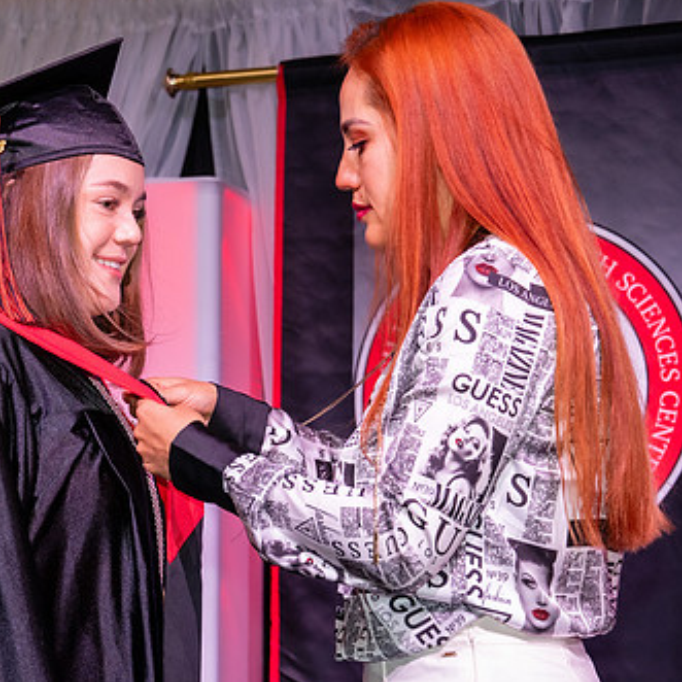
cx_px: 223
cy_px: 420
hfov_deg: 11.6
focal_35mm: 151
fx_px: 3366
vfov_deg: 11.6
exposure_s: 1/160
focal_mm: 70
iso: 1000
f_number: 5.6
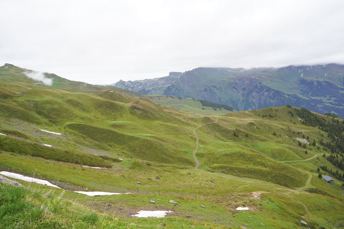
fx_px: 239
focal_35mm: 25
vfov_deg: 51.3
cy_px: 114
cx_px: 166
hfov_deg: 71.5
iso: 100
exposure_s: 1/100
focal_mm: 24
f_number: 7.1
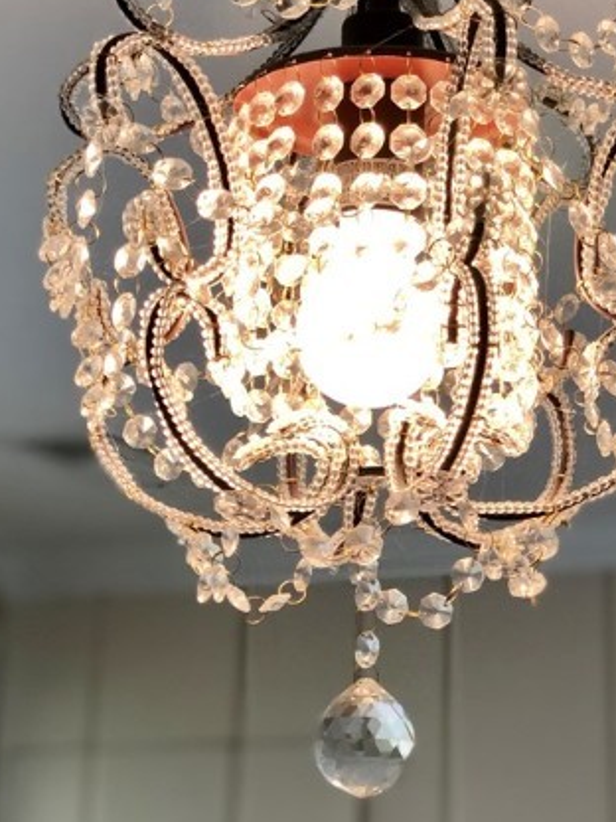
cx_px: 419
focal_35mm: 96
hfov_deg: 15.4
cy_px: 263
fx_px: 2278
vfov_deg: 20.4
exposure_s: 1/60
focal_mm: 6
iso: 50
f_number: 2.4
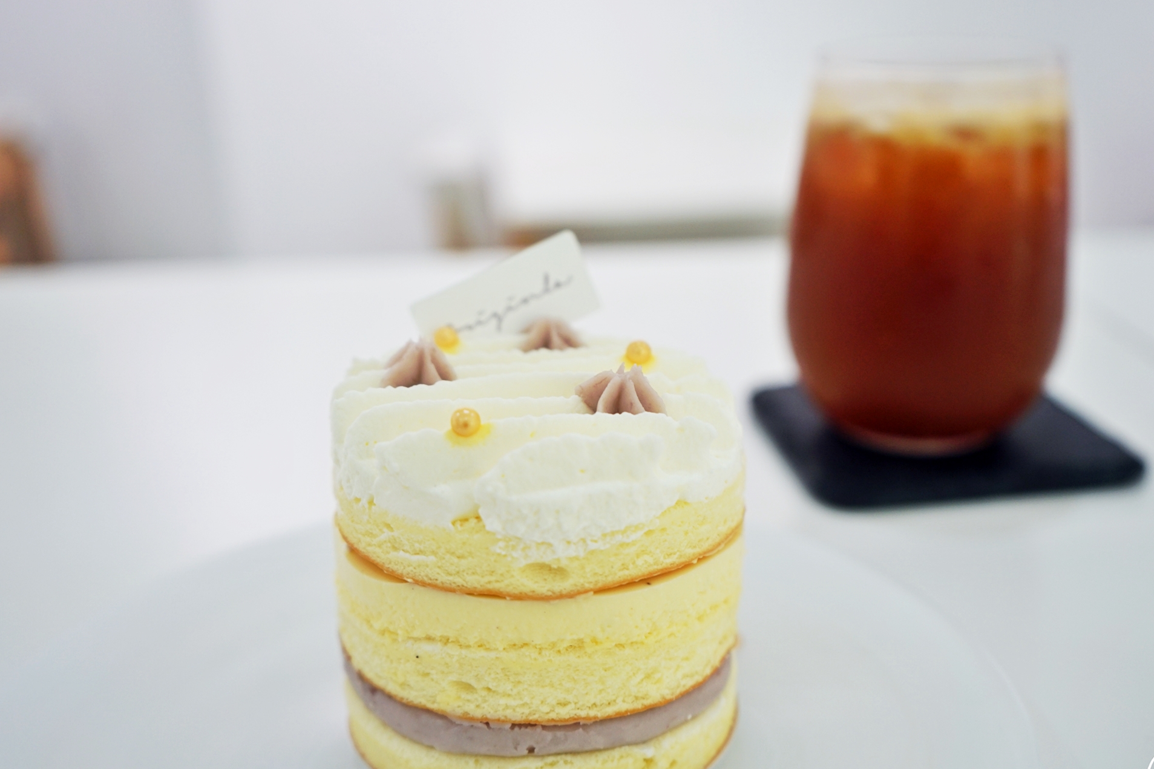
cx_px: 623
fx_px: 1154
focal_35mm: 36
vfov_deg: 36.9
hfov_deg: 53.1
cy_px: 411
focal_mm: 33
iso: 320
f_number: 4
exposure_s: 1/60
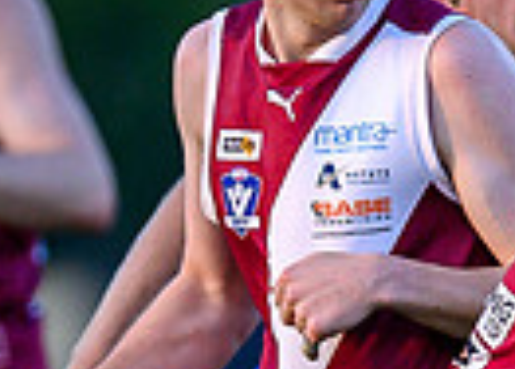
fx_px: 51726
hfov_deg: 0.6
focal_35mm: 3531
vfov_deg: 0.4
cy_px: 504
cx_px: 558
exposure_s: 1/1600
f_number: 4
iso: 1250
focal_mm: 500
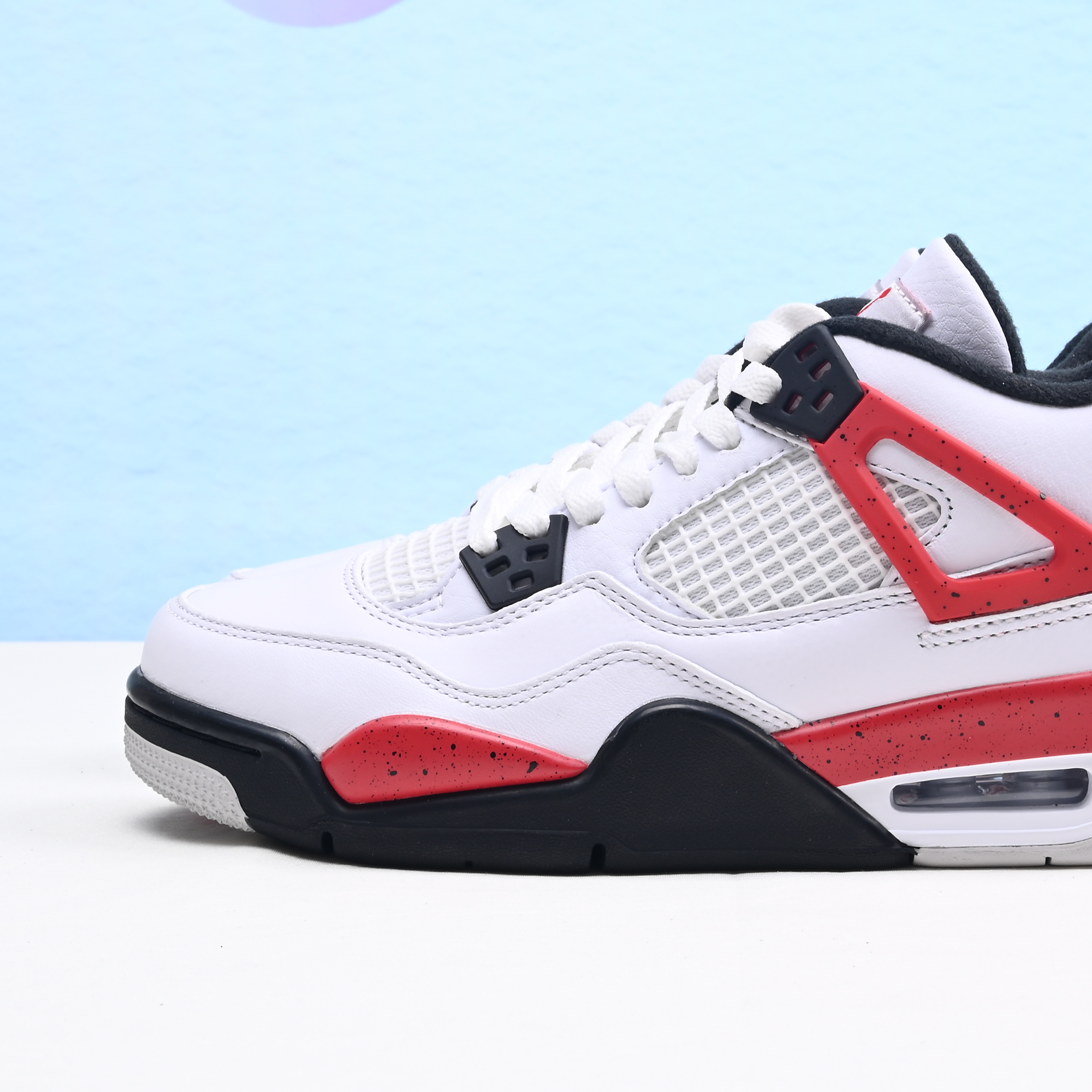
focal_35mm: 78
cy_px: 349
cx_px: 739
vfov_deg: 22.1
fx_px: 2784
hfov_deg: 22.1
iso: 100
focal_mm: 36
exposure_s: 1/2
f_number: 16
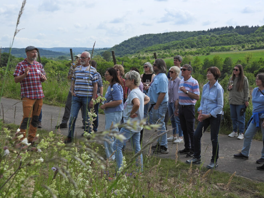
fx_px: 381
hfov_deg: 38.2
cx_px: 132
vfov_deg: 29.1
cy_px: 99
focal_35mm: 50
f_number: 3.5
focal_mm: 8.9
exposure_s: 1/1600
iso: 100
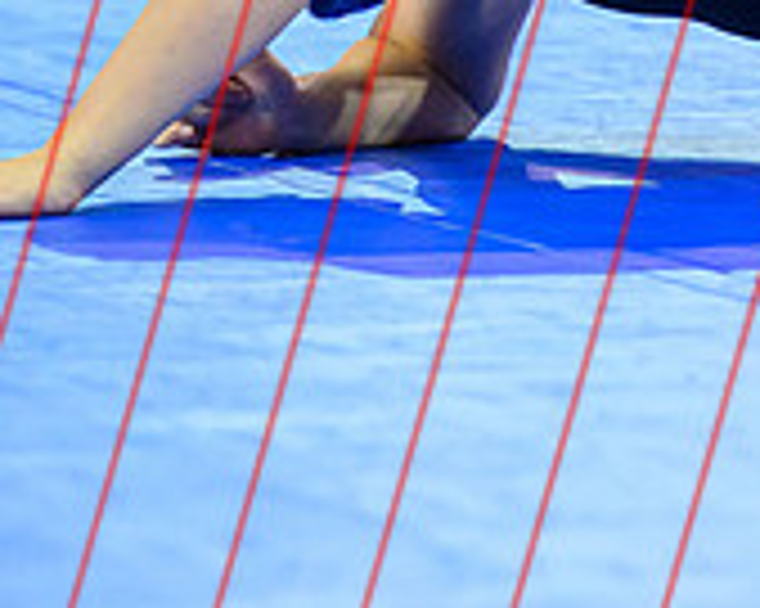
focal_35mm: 500
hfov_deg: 3.8
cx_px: 1404
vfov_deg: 3.1
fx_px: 11240
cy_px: 104
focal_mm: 110
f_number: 2.8
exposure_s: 1/800
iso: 3200
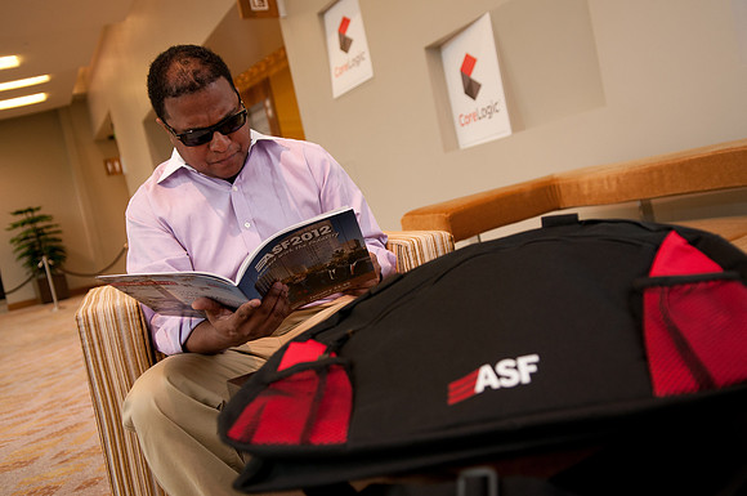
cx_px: 374
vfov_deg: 38.3
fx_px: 715
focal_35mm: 34
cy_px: 248
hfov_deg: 55.2
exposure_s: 1/200
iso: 320
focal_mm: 23
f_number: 2.8
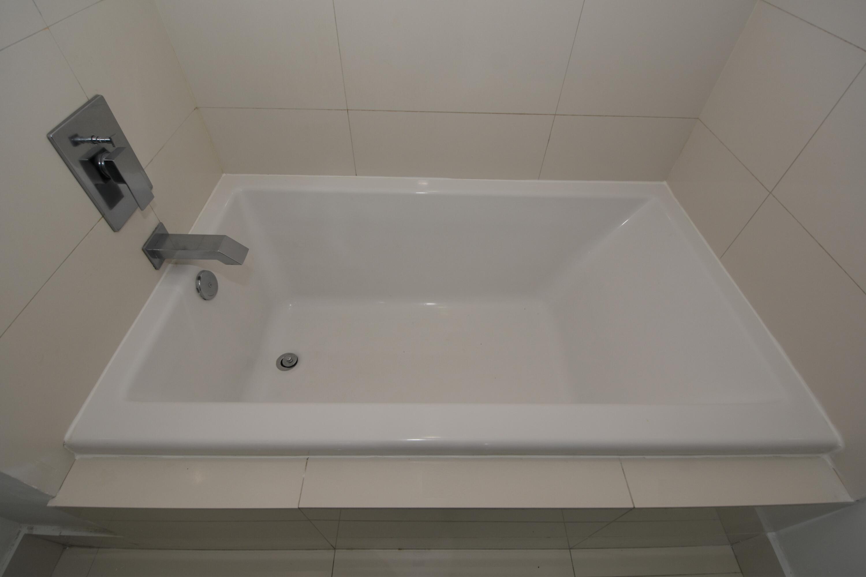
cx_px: 433
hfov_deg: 100.4
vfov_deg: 77.3
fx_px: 361
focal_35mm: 15
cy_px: 288
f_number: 5
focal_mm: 10
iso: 200
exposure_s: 1/60
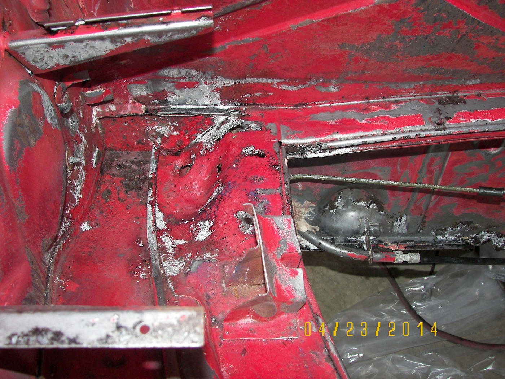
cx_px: 252
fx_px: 525
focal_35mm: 36
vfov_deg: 39.7
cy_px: 190
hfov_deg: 51.4
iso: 100
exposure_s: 1/30
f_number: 2.8
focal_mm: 6
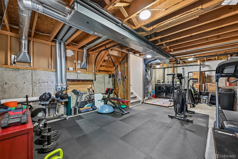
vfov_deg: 81.2
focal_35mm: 14
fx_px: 93
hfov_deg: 104.3
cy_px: 80
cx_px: 119
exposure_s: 1/2
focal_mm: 14
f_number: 10
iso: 400
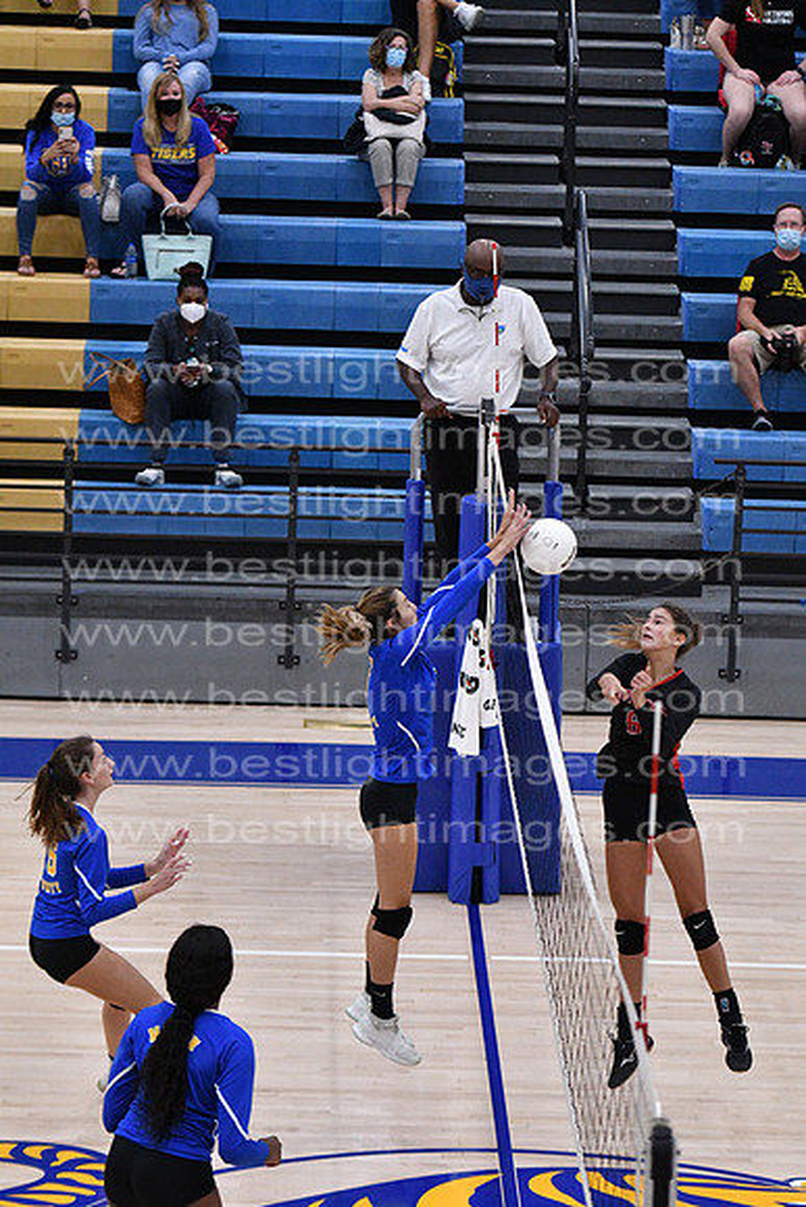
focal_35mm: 150
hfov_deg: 9.2
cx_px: 403
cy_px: 604
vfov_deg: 13.7
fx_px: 5034
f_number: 3.2
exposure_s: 1/1250
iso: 6400
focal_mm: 100
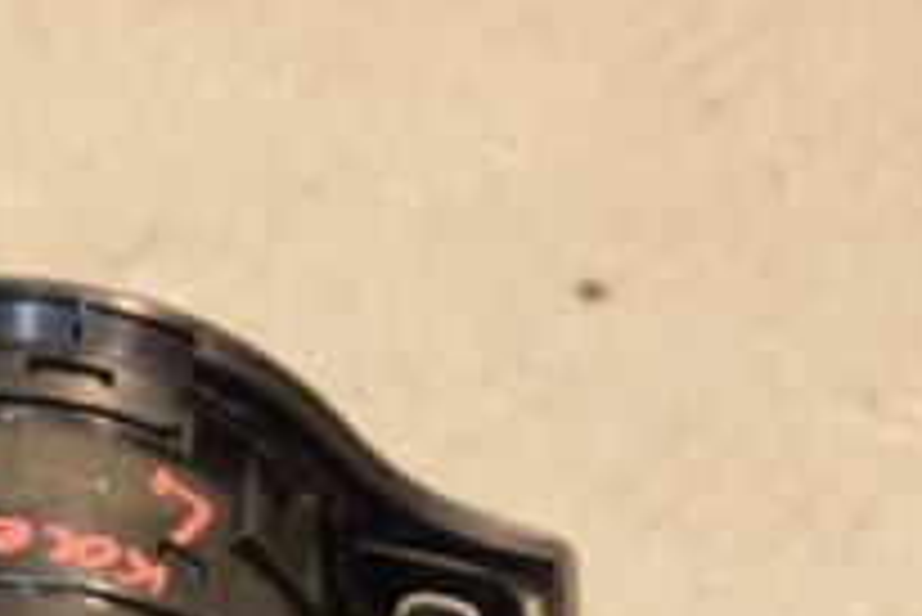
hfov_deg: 5.8
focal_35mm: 351
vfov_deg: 3.9
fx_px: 8996
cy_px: 854
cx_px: -76
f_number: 5.6
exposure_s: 1/200
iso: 800
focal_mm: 80
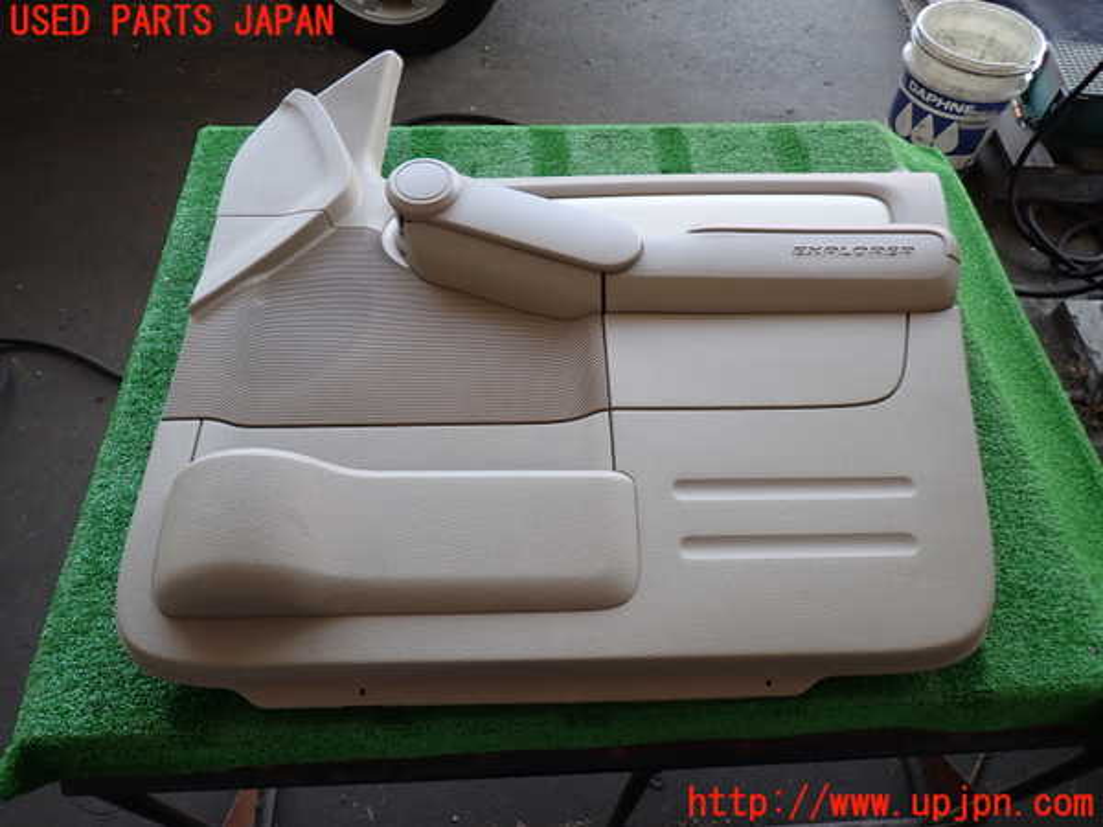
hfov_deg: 69.4
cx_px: 552
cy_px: 414
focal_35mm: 25
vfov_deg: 54.9
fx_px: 797
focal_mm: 4.5
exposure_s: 1/60
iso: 125
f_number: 2
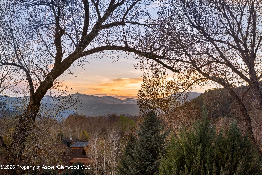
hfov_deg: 32.4
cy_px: 88
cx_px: 131
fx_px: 451
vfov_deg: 21.9
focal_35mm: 62
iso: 1600
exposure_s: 1/125
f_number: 7.1
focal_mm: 62
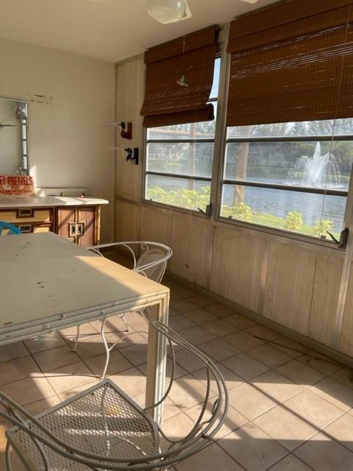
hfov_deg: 53.1
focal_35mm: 26
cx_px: 176
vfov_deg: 67.3
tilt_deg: -10.4
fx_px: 354
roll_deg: -2.4
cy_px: 236
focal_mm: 4.2
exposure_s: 1/754
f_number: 1.6
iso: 32
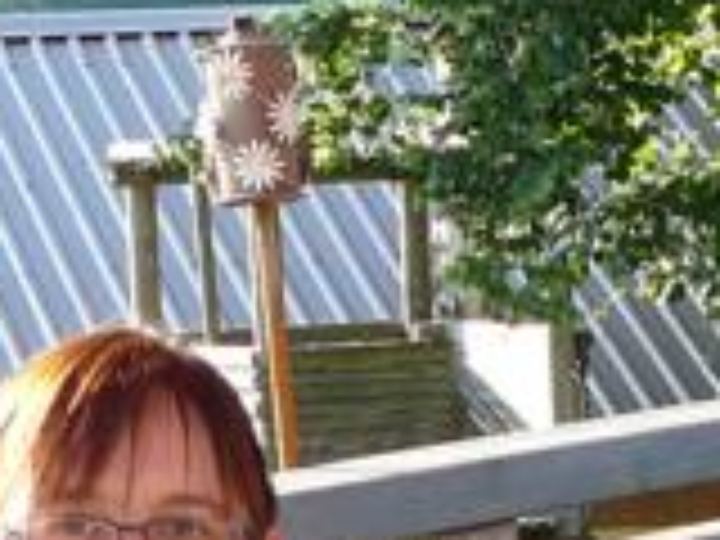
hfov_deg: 11.2
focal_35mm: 175
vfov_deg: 8.0
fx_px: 3640
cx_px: 729
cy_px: 1166
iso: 80
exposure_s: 1/125
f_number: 2.8
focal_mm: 5.2
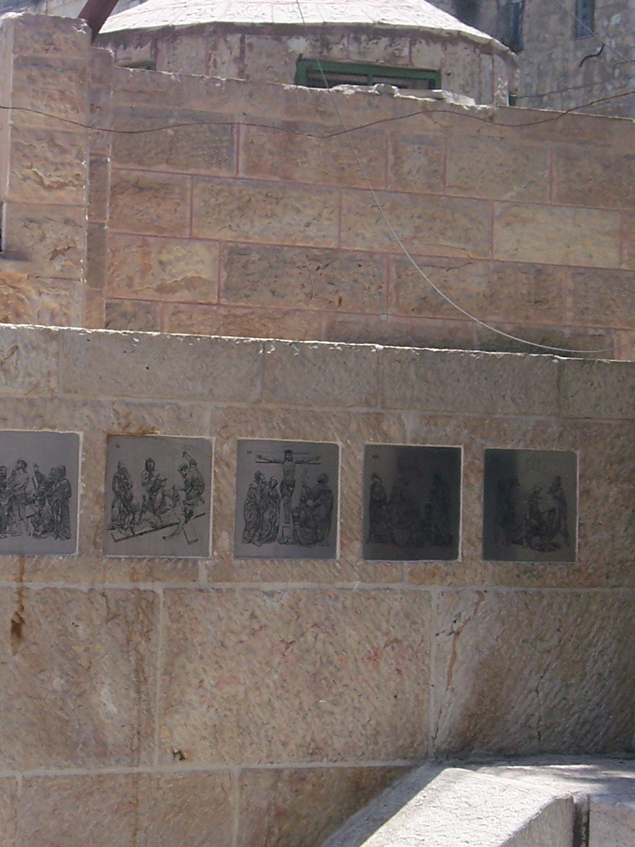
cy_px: 423
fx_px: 2617
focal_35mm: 107
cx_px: -7
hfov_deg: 13.6
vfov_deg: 18.4
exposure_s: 1/500
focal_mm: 10.7
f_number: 4.8
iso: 100
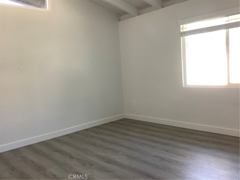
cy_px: 90
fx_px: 215
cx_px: 120
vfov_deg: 45.4
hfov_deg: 58.4
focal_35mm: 31
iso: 80
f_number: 2.4
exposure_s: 1/60
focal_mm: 3.3
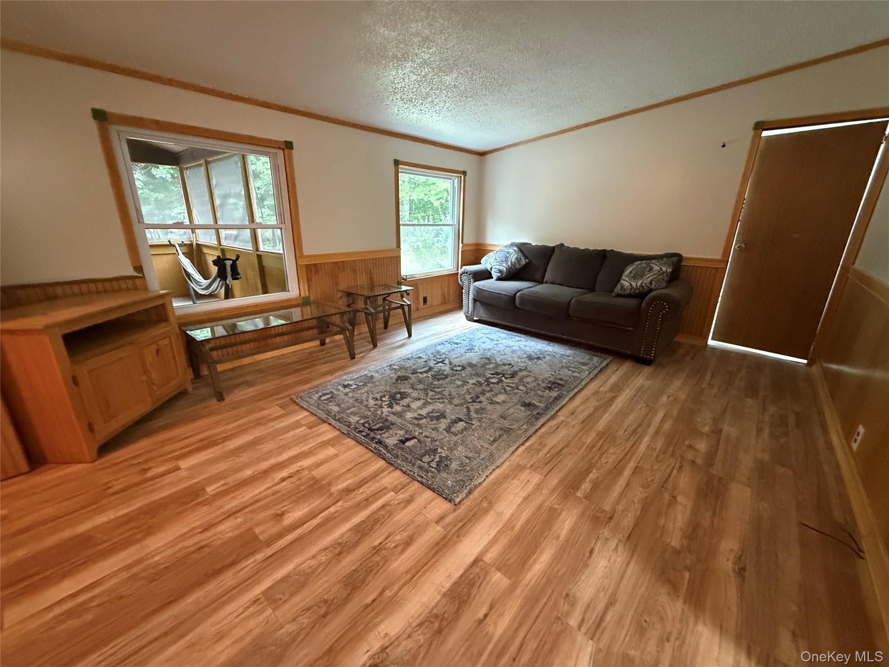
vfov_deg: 85.7
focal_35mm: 14
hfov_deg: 102.1
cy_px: 334
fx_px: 360
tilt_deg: -17.8
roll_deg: -0.3
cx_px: 444
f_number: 2.2
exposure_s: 1/60
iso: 1000
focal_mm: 2.22
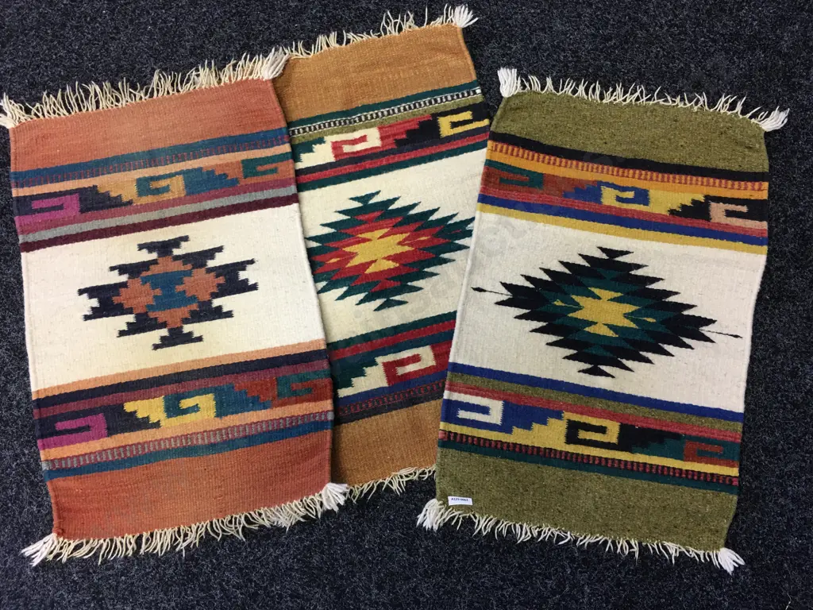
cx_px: 406
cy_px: 305
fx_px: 681
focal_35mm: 29
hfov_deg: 61.7
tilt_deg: -79.3
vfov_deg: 48.2
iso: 40
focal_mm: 4.15
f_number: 2.2
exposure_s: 1/17
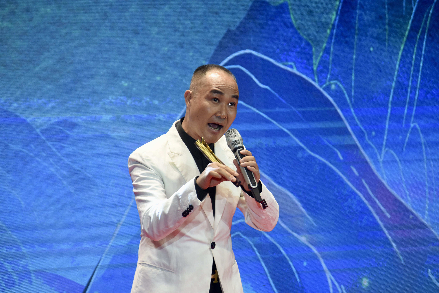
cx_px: 220
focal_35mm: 255
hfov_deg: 8.1
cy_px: 146
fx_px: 3109
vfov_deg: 5.4
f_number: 5.6
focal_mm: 170
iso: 560
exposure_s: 1/200
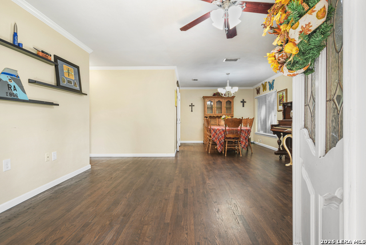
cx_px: 183
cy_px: 122
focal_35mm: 17
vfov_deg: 69.7
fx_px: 175
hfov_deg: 92.4
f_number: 5
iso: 125
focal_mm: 11.5
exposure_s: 1/3
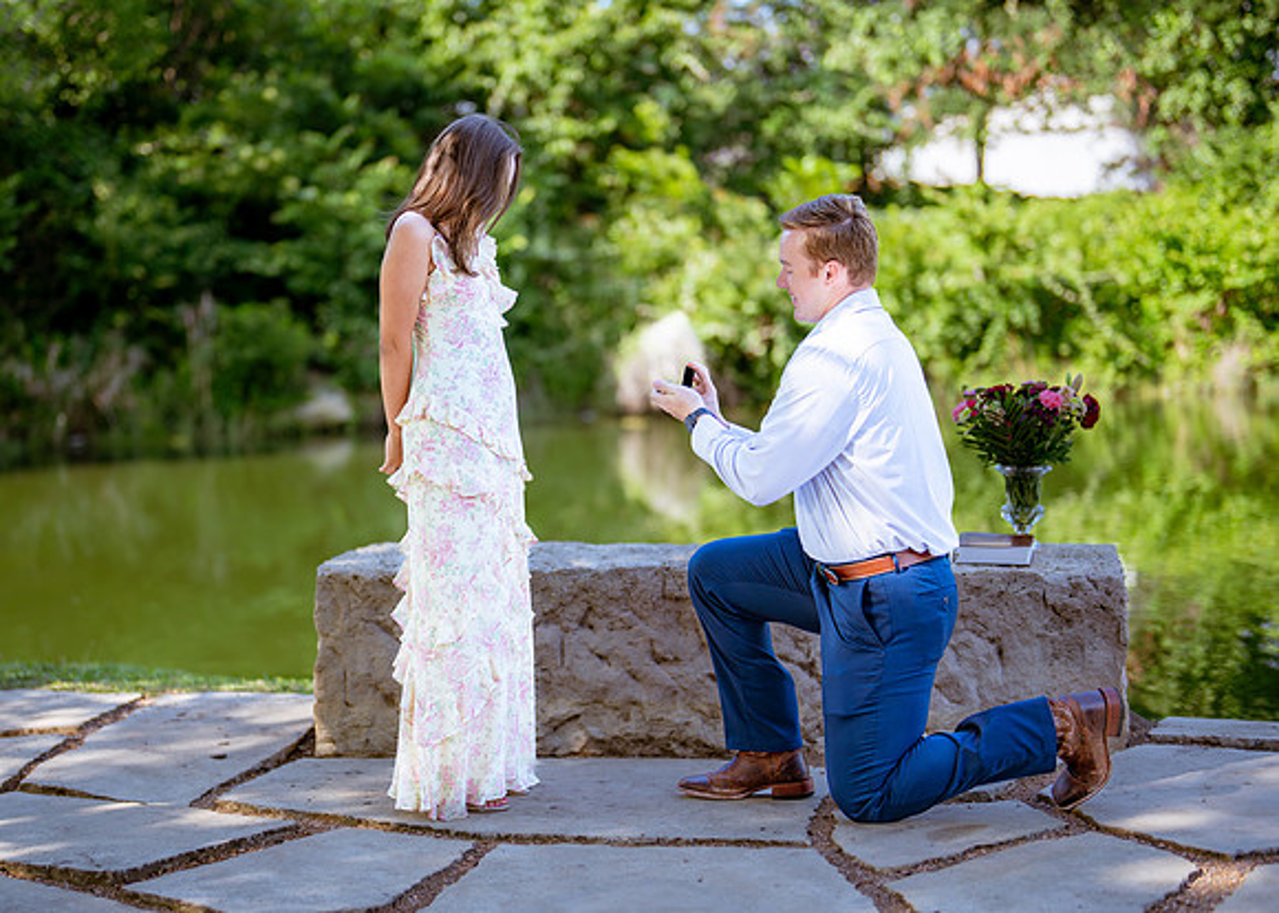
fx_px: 2196
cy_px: 493
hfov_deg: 32.4
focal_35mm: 60
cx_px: 520
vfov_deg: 23.5
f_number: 1.2
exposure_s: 1/2000
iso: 100
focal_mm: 50
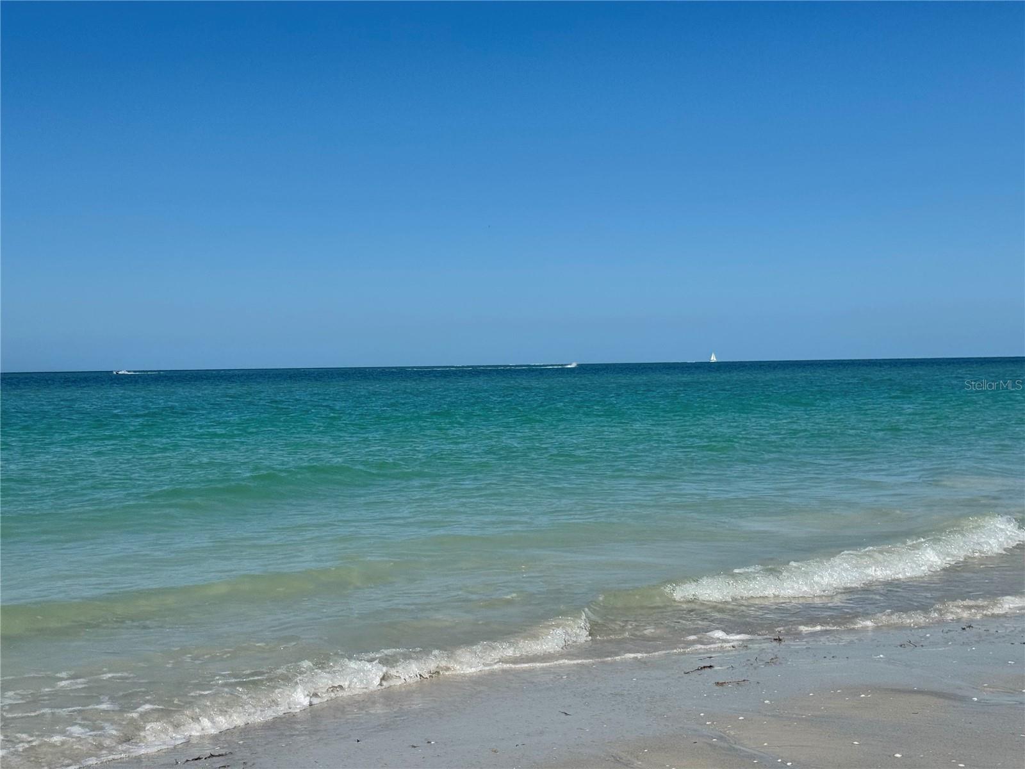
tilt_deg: -2.1
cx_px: 512
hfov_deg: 39.7
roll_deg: +0.3
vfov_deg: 30.3
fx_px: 1421
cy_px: 384
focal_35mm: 48
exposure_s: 1/9009
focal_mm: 6.76
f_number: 1.78
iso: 64
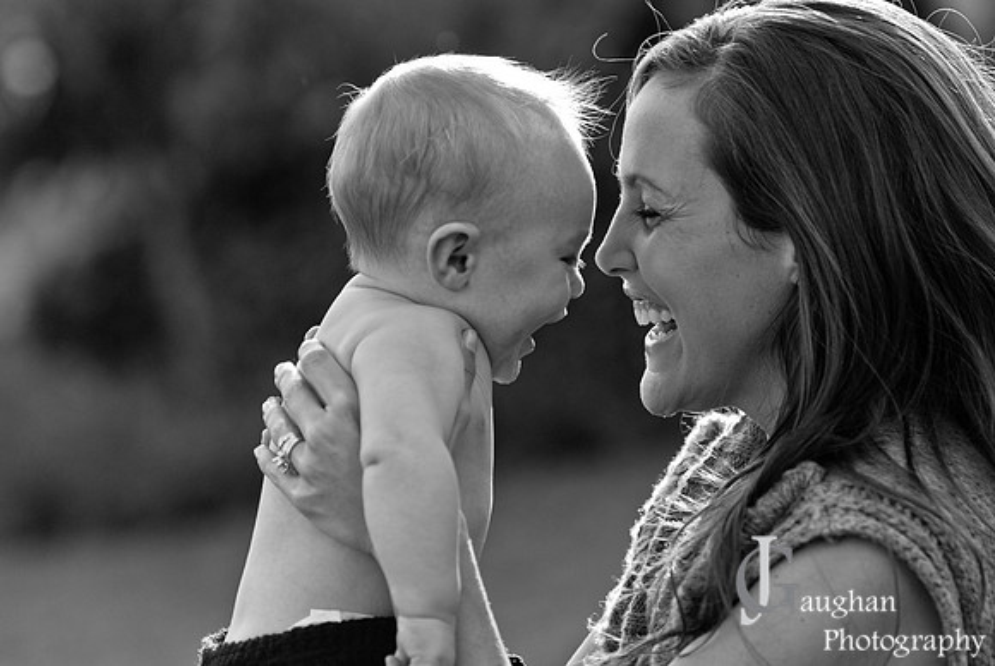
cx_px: 498
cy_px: 333
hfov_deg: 10.1
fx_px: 5602
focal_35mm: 202
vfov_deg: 6.8
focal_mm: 135
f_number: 2.8
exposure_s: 1/500
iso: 250
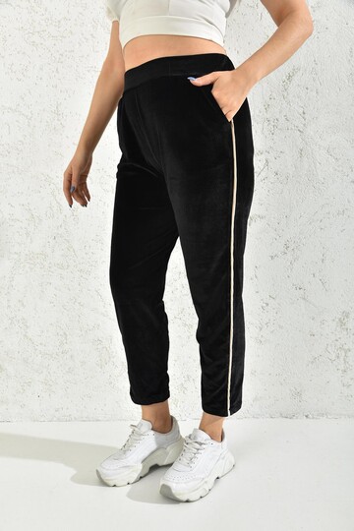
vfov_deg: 55.8
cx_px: 177
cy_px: 266
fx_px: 501
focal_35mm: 34
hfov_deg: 38.9
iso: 100
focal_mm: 34
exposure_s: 1/160
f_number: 7.1
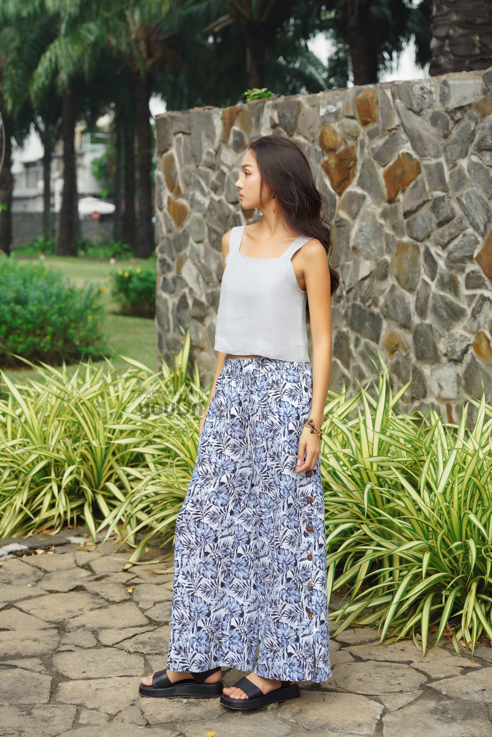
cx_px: 246
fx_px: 1238
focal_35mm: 60
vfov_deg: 33.2
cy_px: 368
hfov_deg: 22.5
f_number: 3.5
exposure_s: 1/640
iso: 200
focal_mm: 60.4
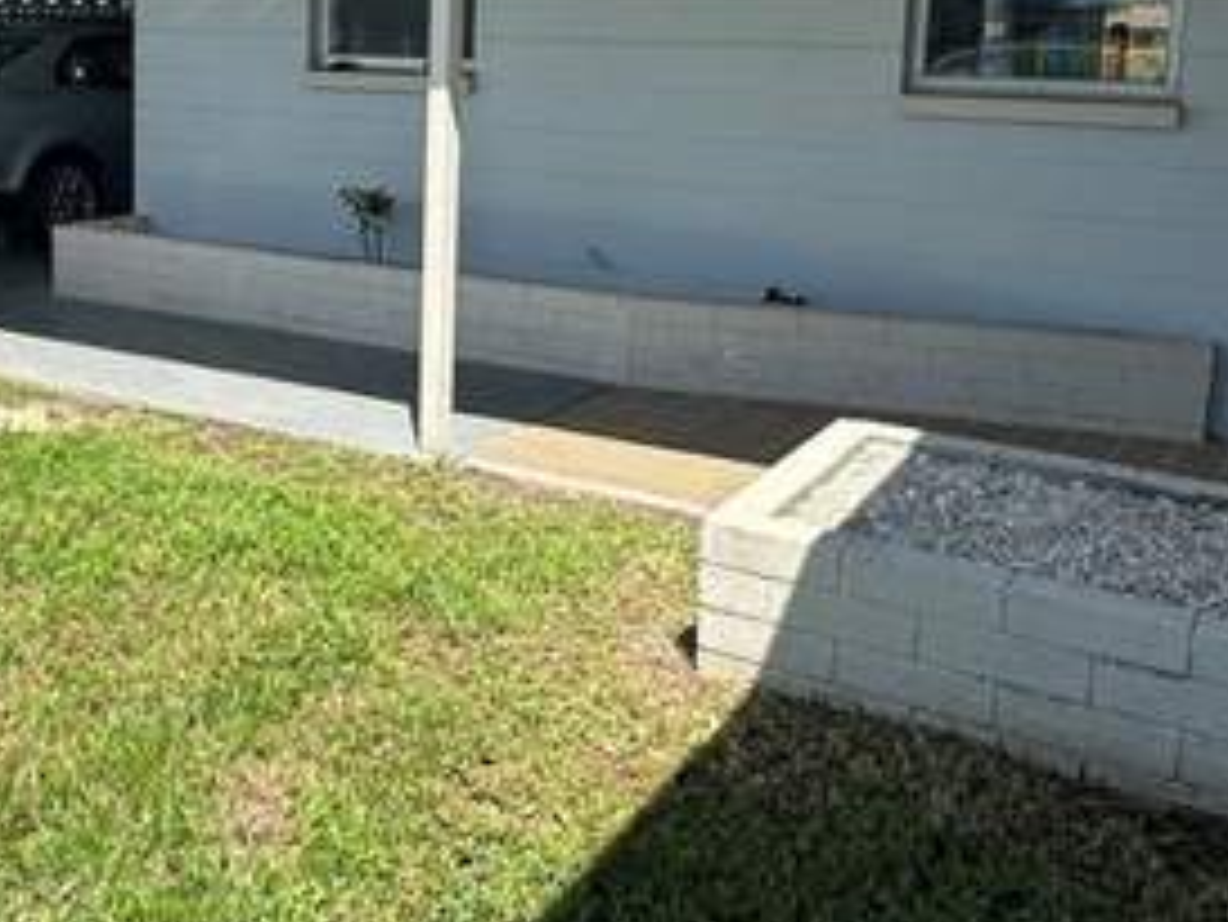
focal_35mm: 41
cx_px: 328
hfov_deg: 44.4
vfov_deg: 34.4
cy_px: 220
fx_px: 1455
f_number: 2.2
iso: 40
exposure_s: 1/1159
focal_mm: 2.22
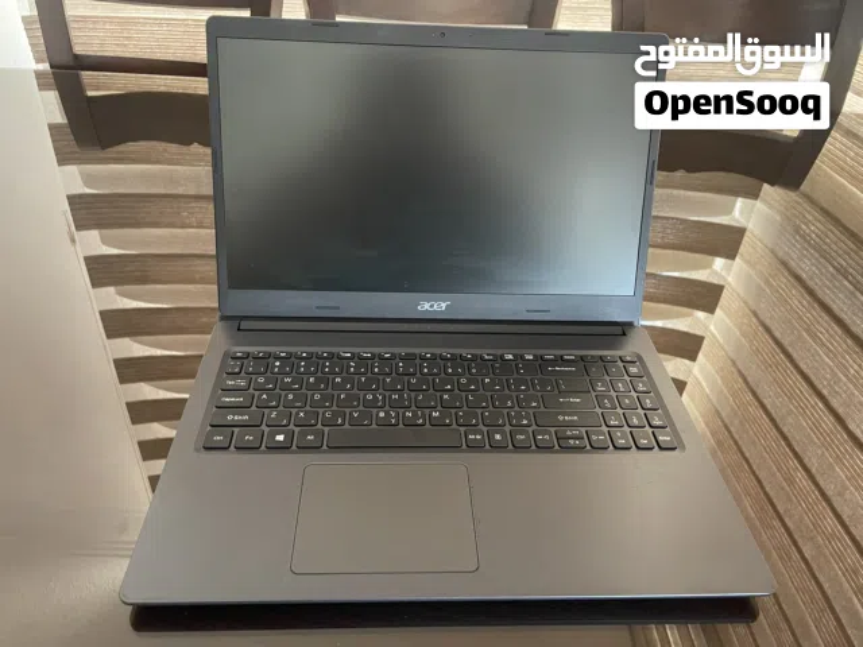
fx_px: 648
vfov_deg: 53.1
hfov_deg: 67.3
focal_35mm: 26
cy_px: 324
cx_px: 432
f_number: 1.6
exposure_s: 1/39
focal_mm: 4.2
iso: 640
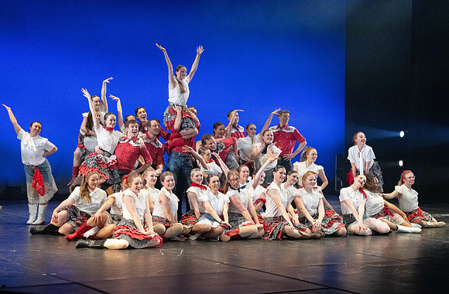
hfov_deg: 26.4
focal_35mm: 77
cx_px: 221
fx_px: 956
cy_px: 164
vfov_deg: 17.5
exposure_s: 1/800
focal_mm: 70
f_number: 3.5
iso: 10000
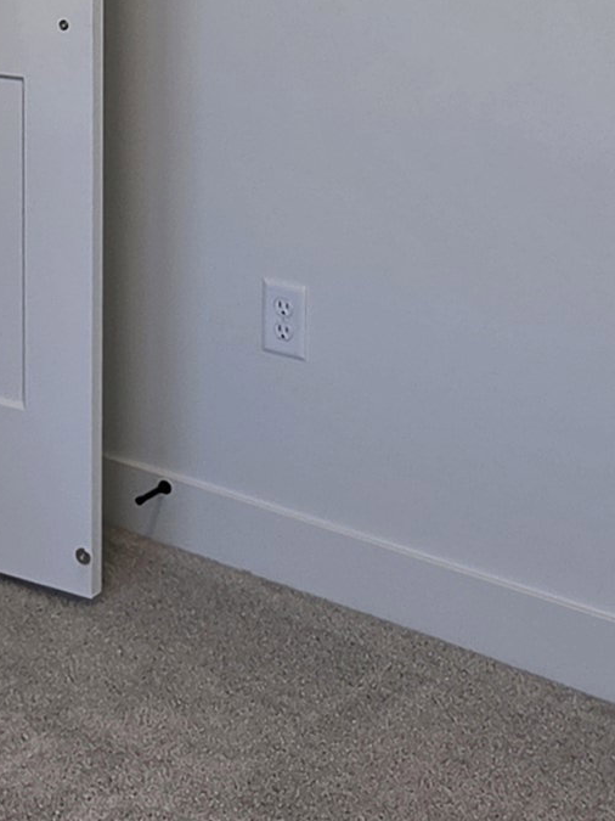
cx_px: -348
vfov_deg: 23.8
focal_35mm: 77
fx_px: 1825
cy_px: -69
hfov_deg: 17.0
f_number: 1.9
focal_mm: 2.2
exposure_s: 1/120
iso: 32
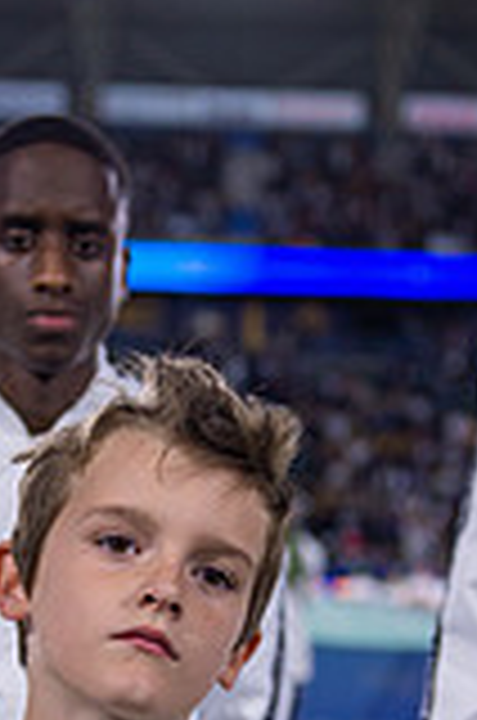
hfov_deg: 11.0
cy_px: 666
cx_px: 162
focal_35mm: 124
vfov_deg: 16.3
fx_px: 2475
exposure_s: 1/1600
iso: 640
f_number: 2.8
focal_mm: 44
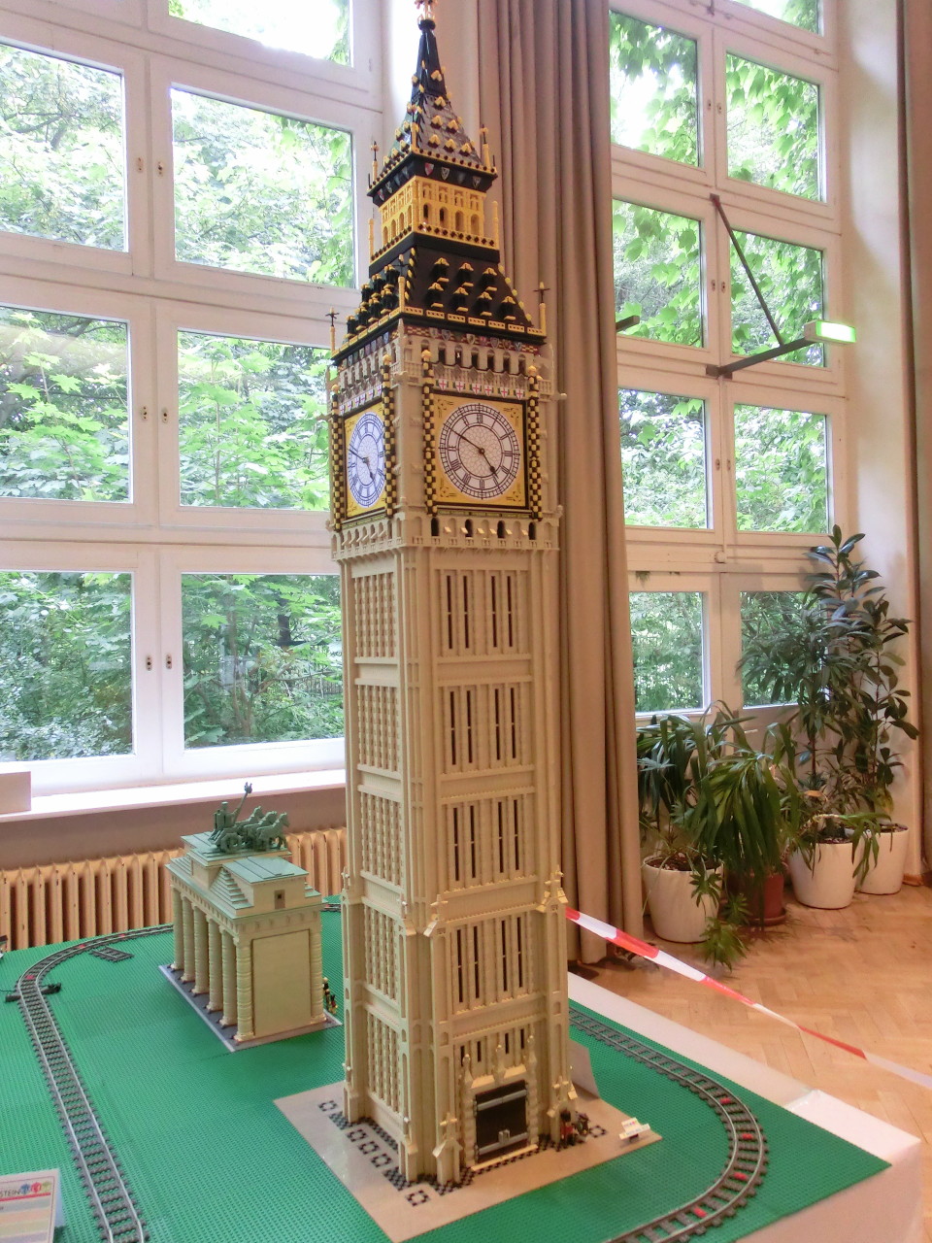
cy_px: 622
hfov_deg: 46.8
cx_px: 466
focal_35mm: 30
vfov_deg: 60.0
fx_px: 1077
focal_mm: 5.25
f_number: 3.5
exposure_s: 1/60
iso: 800
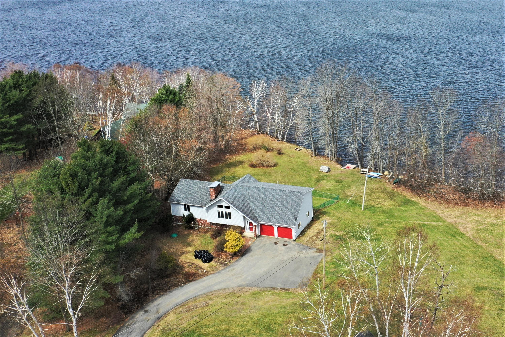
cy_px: 168
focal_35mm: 28
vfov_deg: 46.4
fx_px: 393
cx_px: 252
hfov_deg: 65.5
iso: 100
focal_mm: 10.26
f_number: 5.6
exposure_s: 1/500
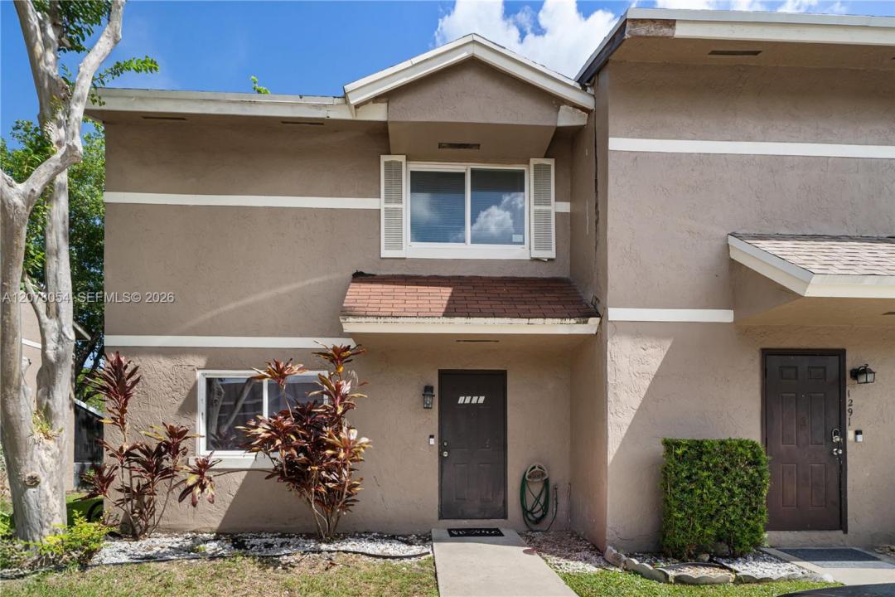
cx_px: 448
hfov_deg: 96.7
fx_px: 398
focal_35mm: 16
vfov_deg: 73.7
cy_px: 298
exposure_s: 1/1250
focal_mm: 16
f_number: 8
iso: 400
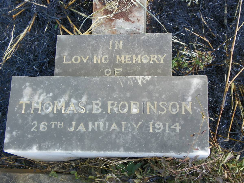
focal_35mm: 52
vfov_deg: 28.0
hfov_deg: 36.8
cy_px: 92
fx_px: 367
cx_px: 122
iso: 64
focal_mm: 9.2
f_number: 3.5
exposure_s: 1/40
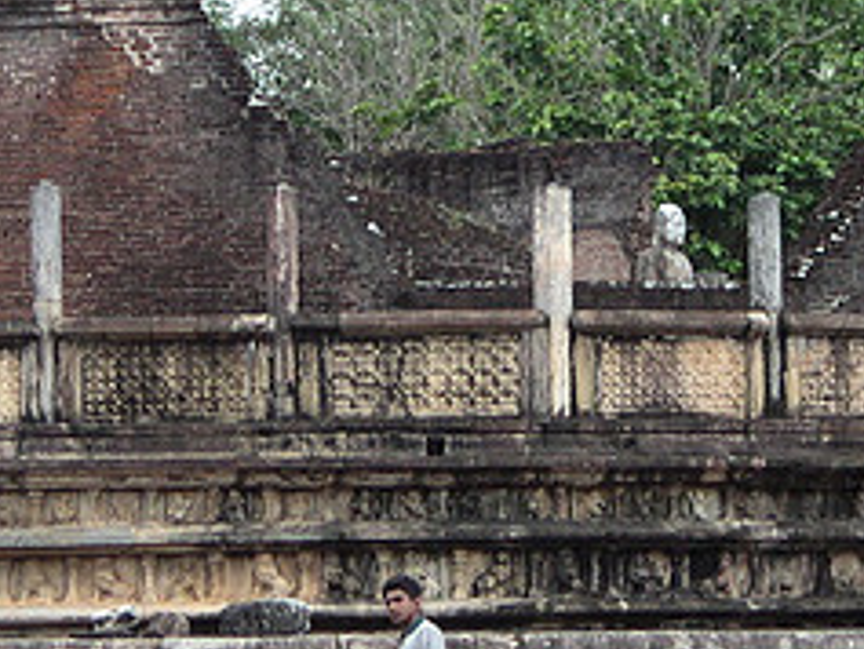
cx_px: 288
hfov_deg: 11.5
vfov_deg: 8.7
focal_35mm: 171
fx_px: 4270
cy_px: 279
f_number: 3.1
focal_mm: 10.9
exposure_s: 1/250
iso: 50
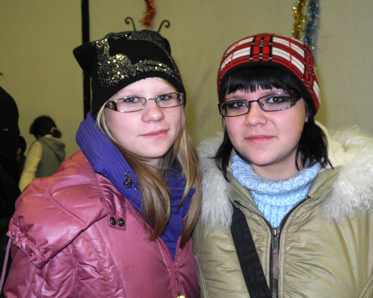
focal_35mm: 43
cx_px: 181
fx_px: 475
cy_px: 149
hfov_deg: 42.9
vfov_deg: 34.9
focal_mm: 8.8
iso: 200
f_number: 3.2
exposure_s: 1/30
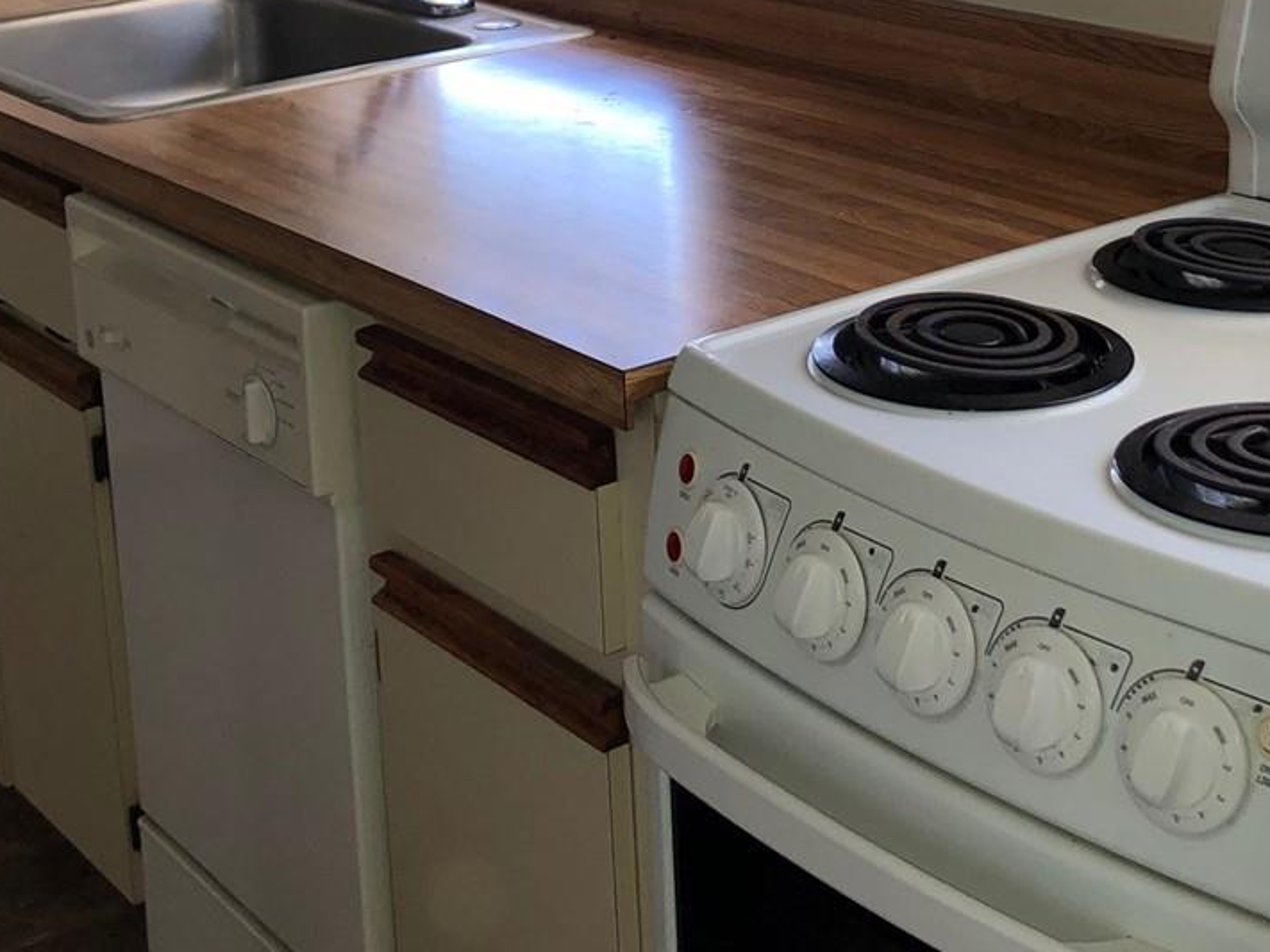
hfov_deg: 30.7
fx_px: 2311
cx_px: 720
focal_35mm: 63
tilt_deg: -12.5
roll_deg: +2.4
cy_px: 109
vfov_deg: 22.7
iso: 20
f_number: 1.8
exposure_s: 1/35
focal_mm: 3.99
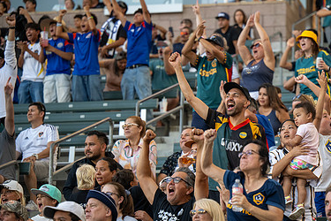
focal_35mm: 178
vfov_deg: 7.7
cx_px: 255
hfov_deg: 11.5
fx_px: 1636
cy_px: 132
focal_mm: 115
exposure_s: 1/1000
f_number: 2.8
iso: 900
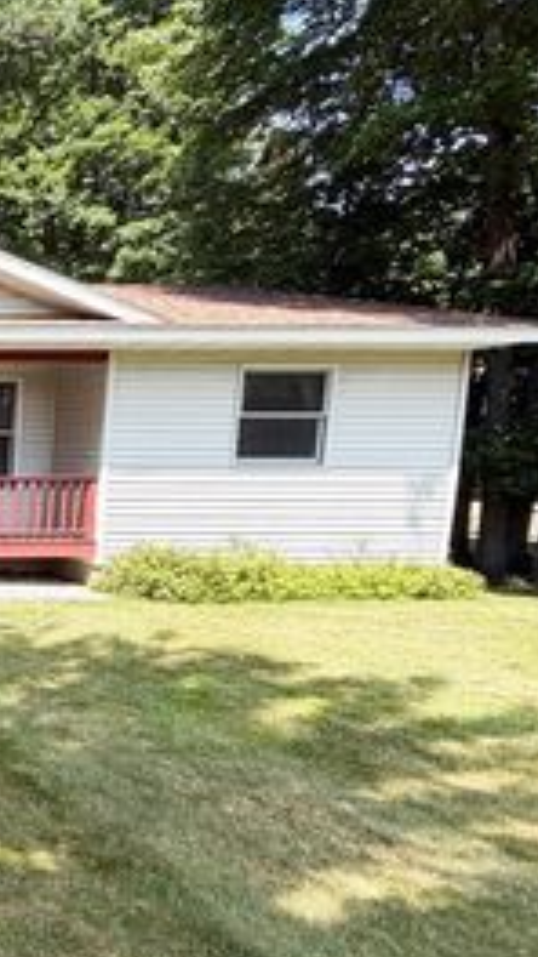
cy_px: 551
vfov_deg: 65.7
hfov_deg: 26.0
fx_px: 735
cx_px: -316
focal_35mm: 29
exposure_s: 1/522
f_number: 2.2
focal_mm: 2.22
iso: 40
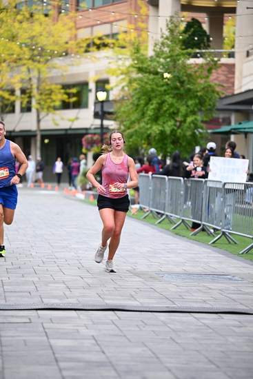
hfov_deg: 11.9
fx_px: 1211
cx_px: 126
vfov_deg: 17.8
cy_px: 190
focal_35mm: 115
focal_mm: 115
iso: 1000
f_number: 2.8
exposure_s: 1/1600
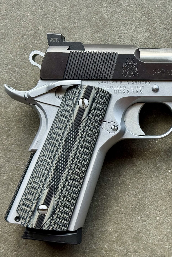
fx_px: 494
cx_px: 167
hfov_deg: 19.2
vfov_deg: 29.2
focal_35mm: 69
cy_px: 130
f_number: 1.78
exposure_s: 1/276
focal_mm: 6.76
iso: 64
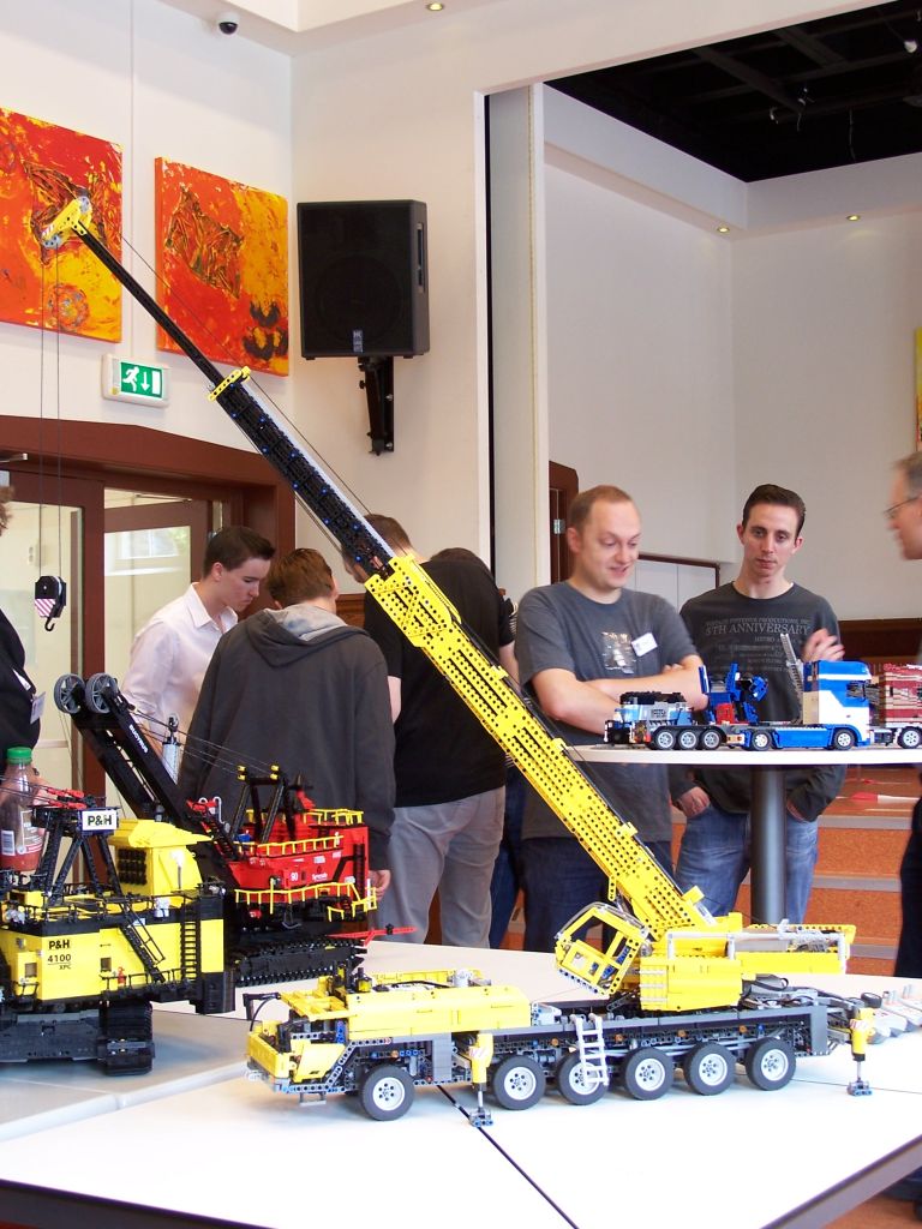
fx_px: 1989
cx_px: 461
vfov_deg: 34.3
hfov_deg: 26.1
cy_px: 614
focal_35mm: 56
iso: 80
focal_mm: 9.3
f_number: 3.1
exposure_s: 1/10
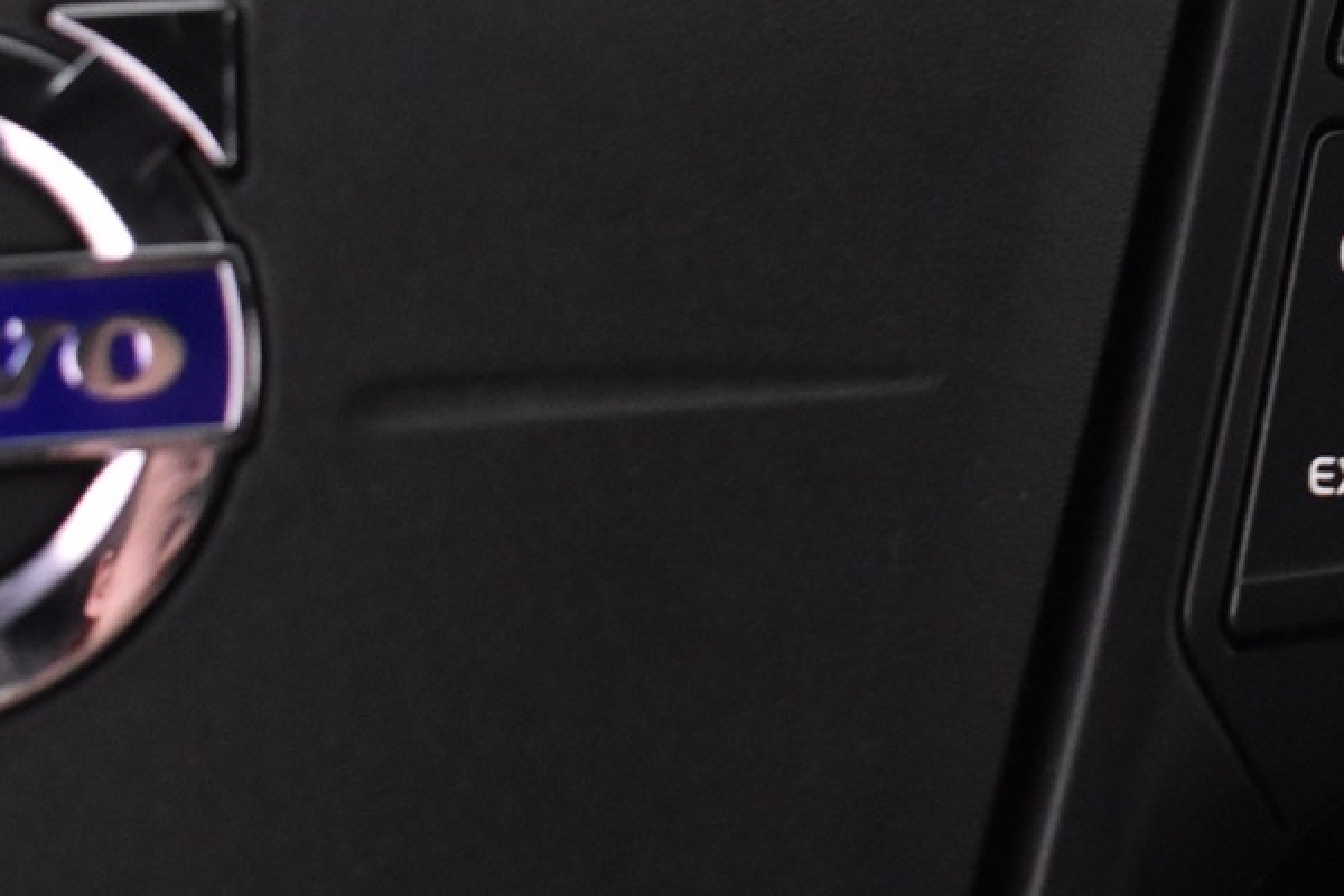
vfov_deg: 16.8
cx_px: 1530
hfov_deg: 23.3
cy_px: 220
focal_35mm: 81
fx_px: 3024
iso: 2500
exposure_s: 1/30
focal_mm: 20
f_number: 3.8
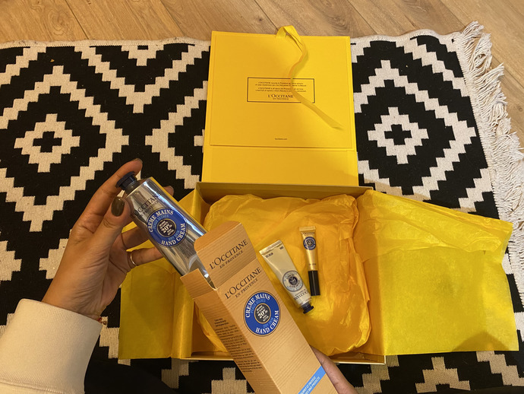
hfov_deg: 67.3
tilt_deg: -70.7
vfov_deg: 53.1
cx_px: 262
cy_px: 197
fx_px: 394
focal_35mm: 26
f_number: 1.8
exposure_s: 1/50
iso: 400
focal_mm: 4.25
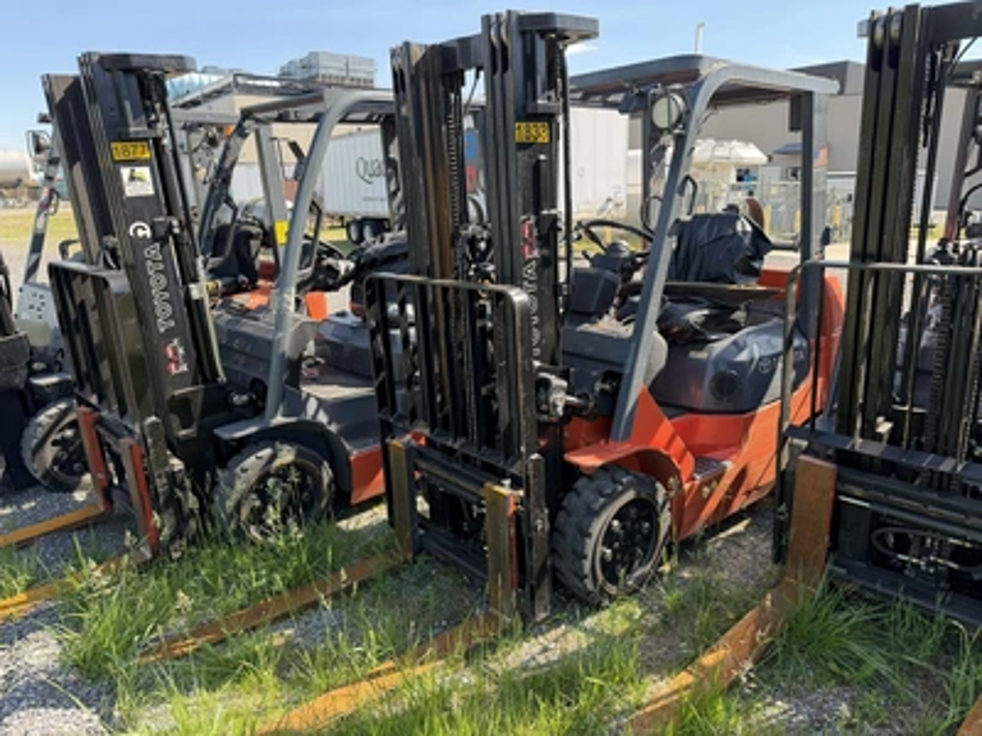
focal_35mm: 24
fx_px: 681
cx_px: 491
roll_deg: +0.0
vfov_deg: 56.8
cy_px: 368
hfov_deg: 71.6
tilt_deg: -12.0
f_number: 1.78
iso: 100
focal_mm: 6.76
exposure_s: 1/888
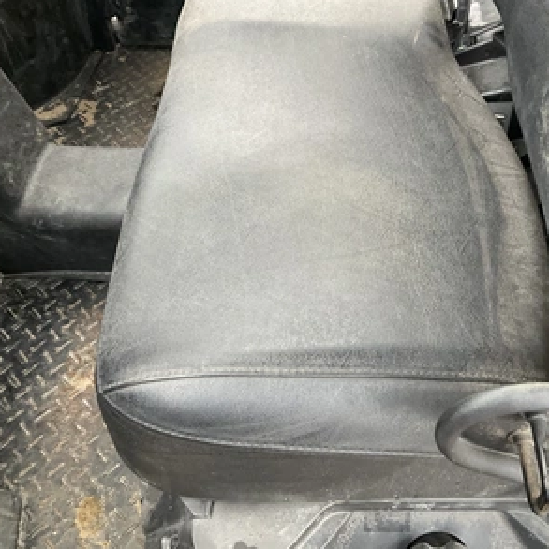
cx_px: 350
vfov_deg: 47.2
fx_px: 628
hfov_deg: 46.7
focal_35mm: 35
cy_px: 275
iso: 64
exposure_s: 1/83
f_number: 1.8
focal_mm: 3
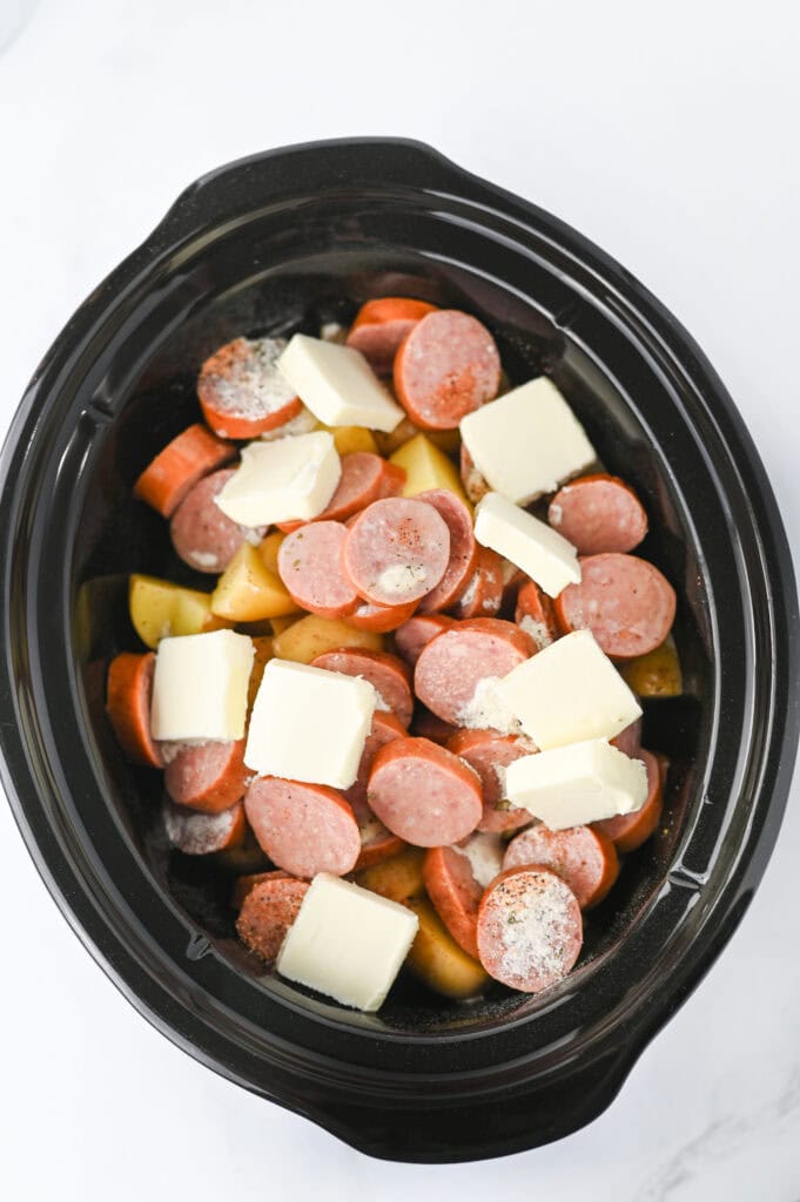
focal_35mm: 50
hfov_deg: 26.9
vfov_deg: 39.6
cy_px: 601
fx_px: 1669
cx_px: 400
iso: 400
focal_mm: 50
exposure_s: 1/125
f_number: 4
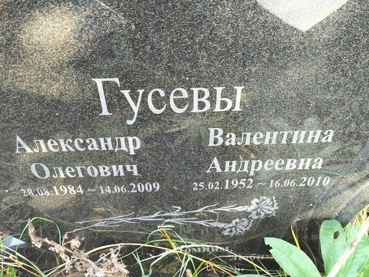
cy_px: 138
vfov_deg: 29.1
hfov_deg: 38.2
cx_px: 184
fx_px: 533
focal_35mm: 50
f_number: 1.7
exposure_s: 1/50
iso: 125
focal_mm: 4.71
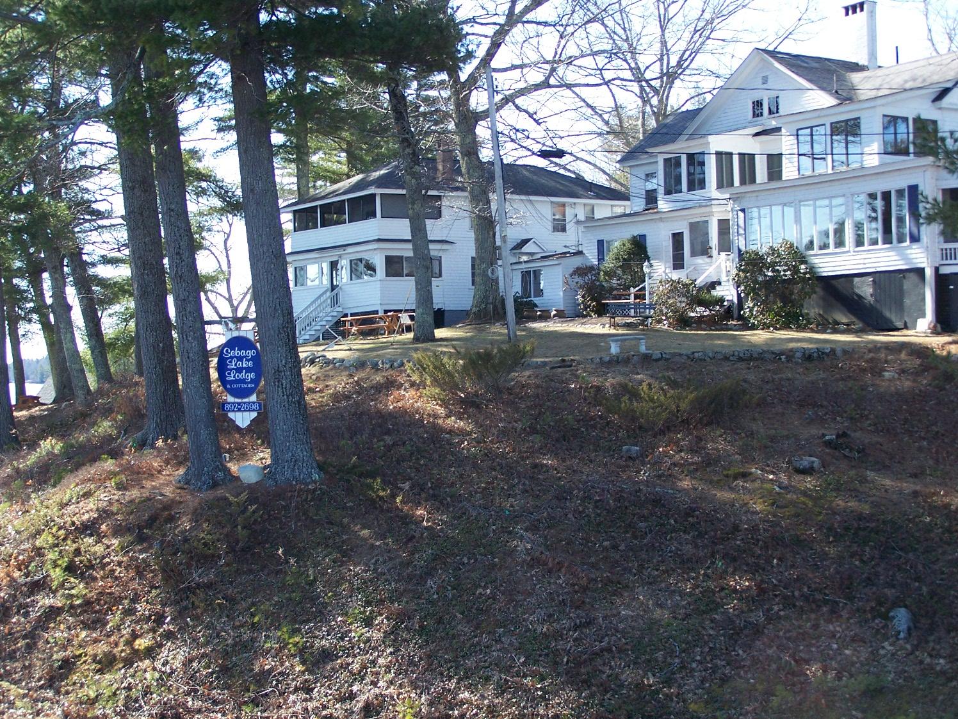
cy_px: 360
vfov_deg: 26.1
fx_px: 1550
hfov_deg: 34.3
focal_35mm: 56
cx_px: 479
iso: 80
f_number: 3.1
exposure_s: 1/250
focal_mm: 9.3
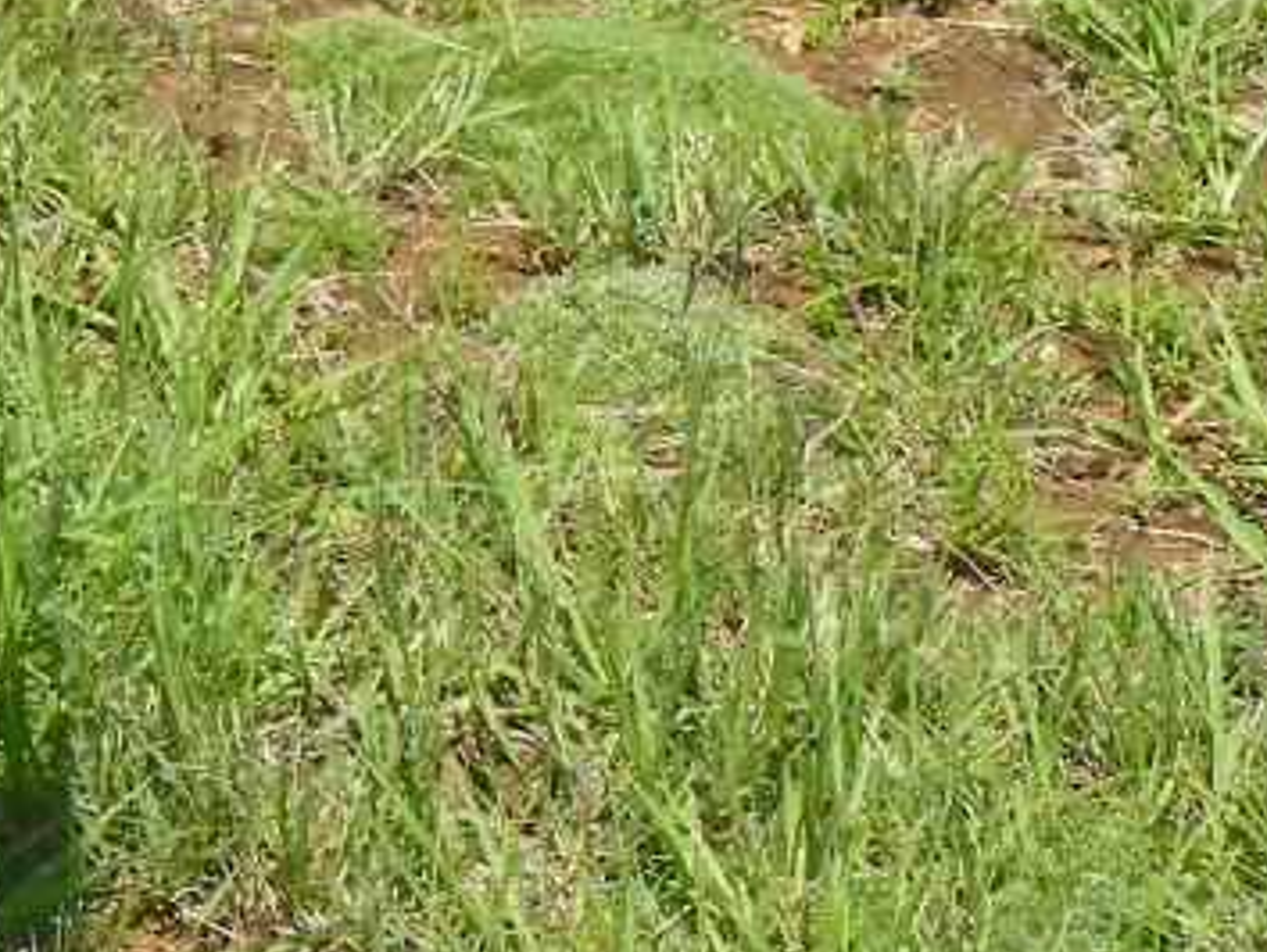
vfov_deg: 5.1
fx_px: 10548
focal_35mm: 288
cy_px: -204
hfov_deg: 6.8
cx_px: -712
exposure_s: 1/320
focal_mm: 15.1
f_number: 5
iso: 64
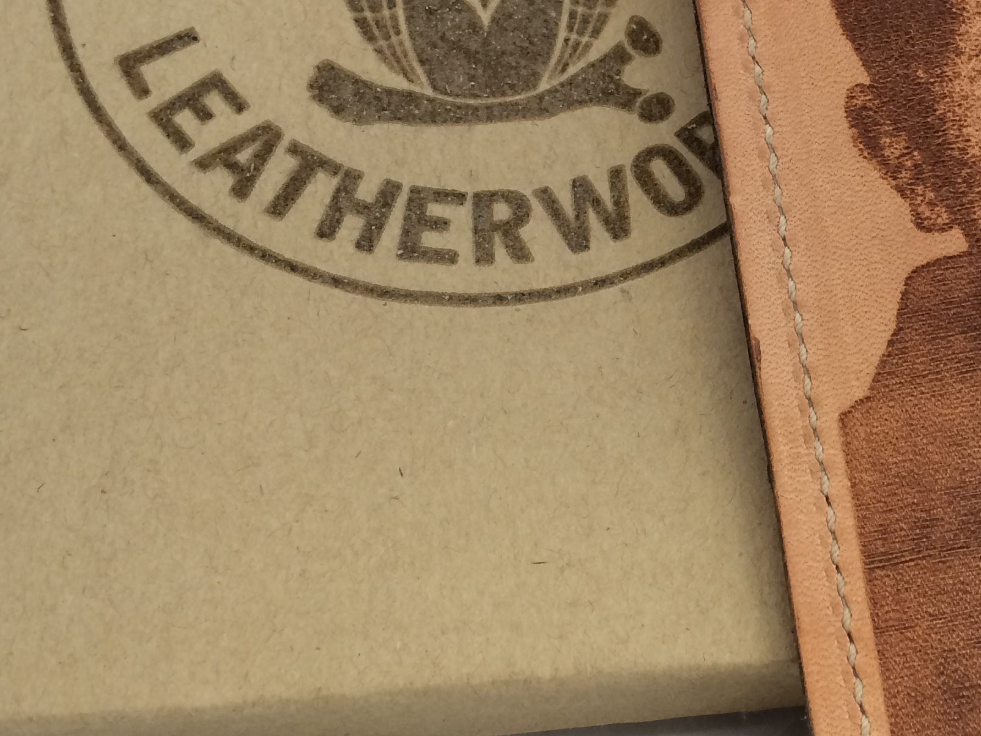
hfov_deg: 31.1
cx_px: 889
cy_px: 253
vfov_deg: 24.7
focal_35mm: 59
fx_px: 1672
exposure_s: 1/30
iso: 50
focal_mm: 4.15
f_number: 2.2
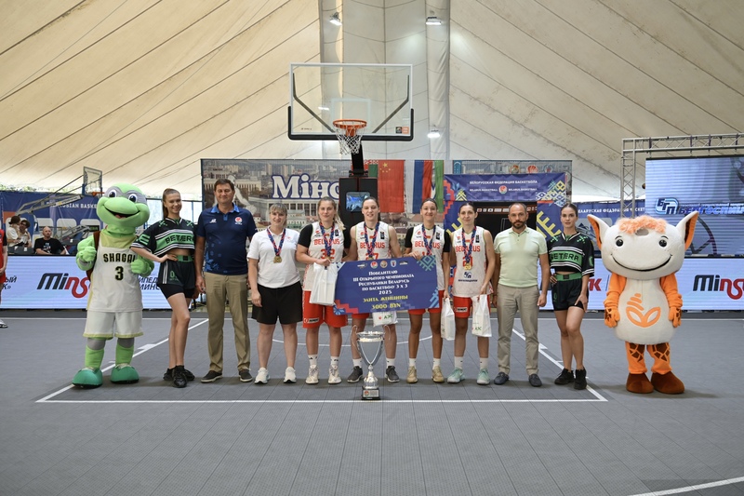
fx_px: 620
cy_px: 248
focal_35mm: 30
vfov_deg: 43.6
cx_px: 372
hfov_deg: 61.9
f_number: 3.5
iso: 640
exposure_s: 1/250
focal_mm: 30
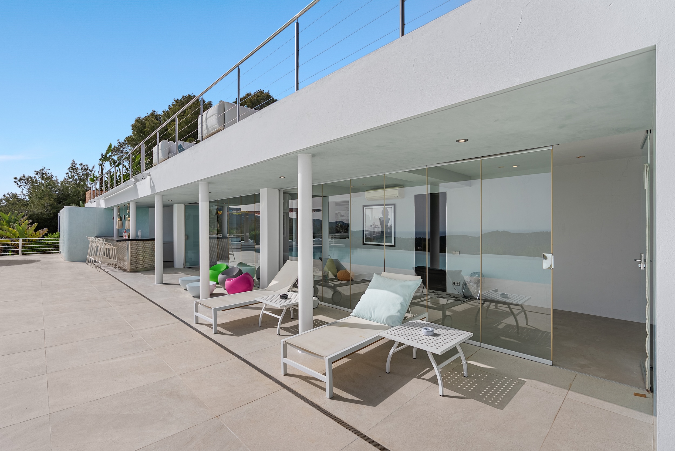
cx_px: 338
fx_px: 300
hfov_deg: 96.7
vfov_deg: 73.8
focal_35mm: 16
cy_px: 226
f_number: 5
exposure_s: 1/320
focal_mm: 16
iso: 125
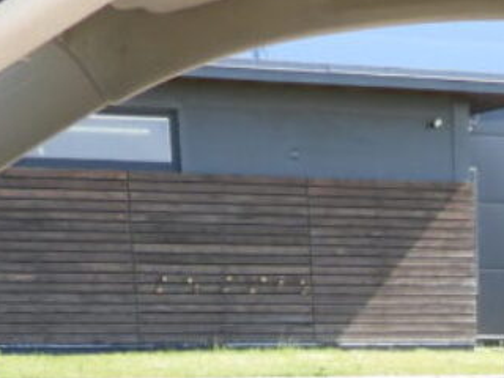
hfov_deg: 15.5
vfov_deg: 10.9
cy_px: 827
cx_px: 688
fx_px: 1747
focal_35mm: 120
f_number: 2.8
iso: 100
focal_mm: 4.3
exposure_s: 1/400
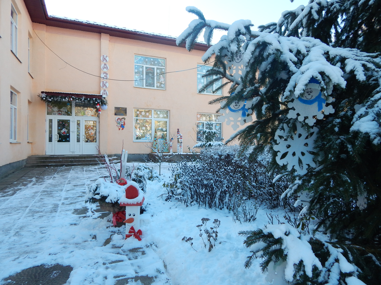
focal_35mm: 22
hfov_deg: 76.4
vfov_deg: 61.1
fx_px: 242
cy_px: 142
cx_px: 190
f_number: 3
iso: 125
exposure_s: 1/320
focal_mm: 4
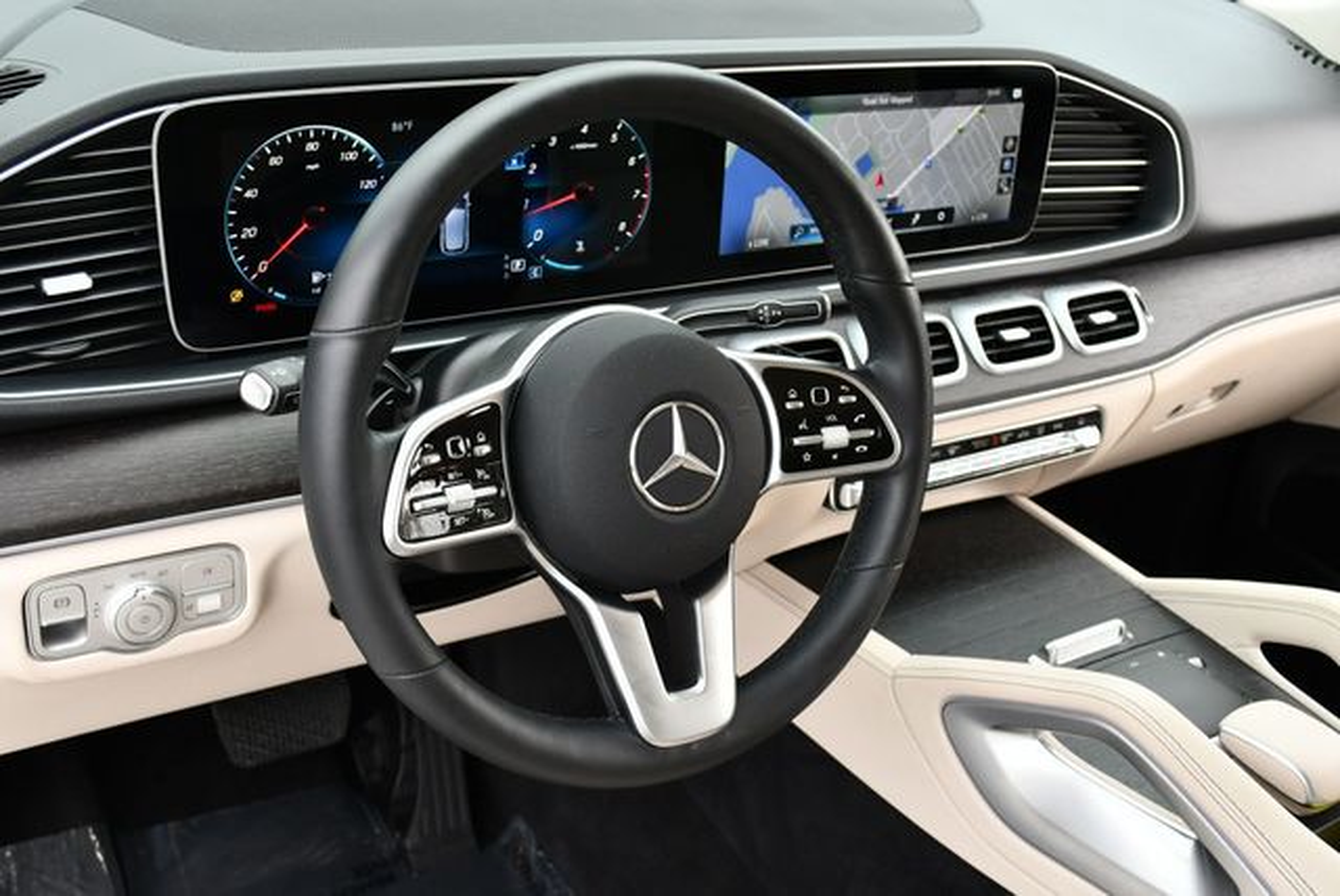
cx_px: 670
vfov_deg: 33.5
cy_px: 448
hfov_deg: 48.4
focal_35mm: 40
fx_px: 1490
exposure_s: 1/250
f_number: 4.5
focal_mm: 20
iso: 400
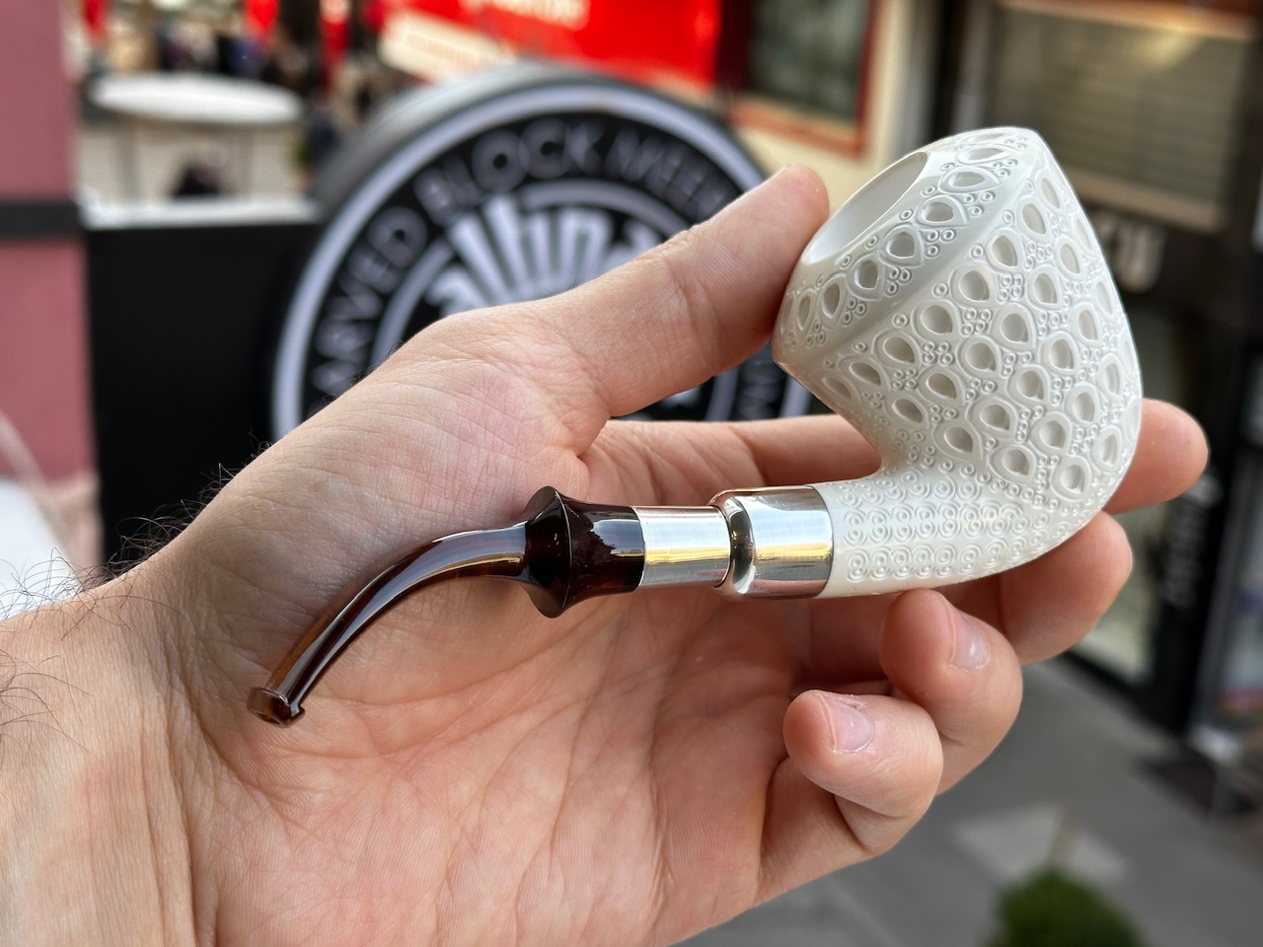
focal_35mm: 48
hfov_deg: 39.7
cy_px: 474
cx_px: 632
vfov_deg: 30.3
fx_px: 1751
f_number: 1.78
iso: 64
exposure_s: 1/271
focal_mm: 6.86
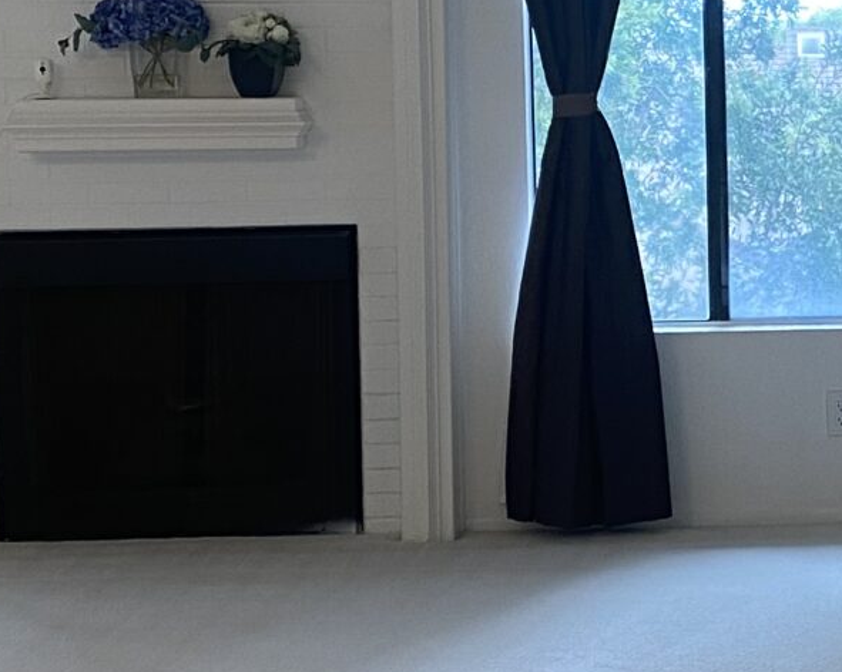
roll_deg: +0.9
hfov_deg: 16.7
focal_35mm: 110
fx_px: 2739
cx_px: 1030
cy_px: 189
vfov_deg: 14.0
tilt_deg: -6.0
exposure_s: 1/60
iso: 80
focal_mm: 4.25
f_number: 1.8
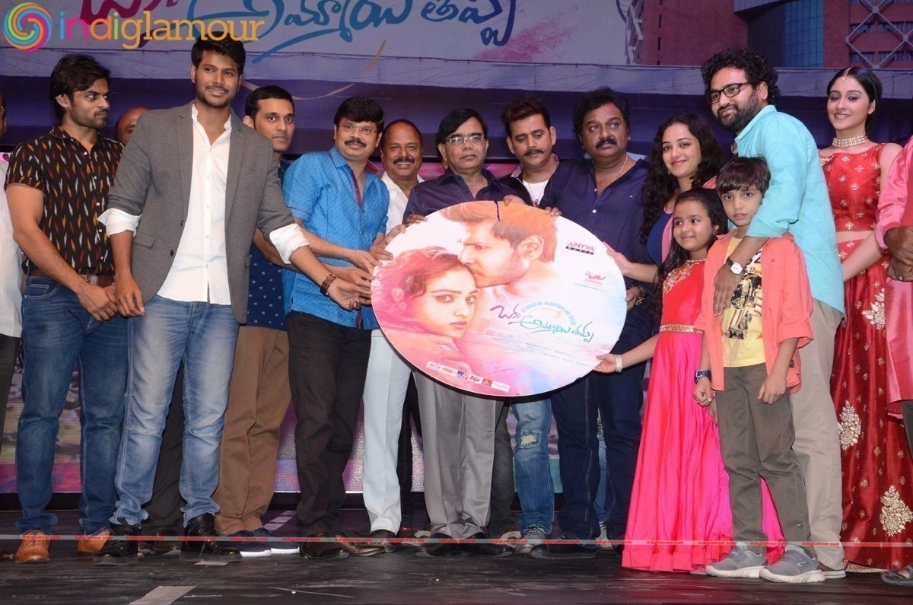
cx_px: 456
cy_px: 302
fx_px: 1708
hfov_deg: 29.9
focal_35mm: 68
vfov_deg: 20.1
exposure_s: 1/125
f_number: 7.1
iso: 1250
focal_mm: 45
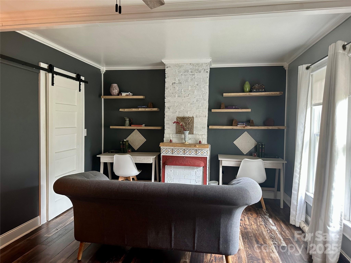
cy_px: 132
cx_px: 176
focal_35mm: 24
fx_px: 243
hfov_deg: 71.6
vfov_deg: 56.8
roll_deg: -1.2
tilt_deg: -2.1
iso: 400
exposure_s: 1/60
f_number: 1.78
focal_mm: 6.86
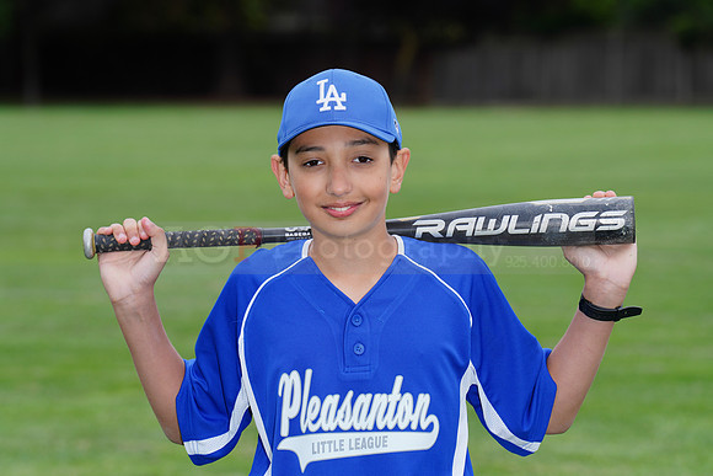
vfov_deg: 6.9
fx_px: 3962
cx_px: 356
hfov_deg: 10.3
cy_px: 238
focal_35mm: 200
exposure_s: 1/200
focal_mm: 200
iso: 200
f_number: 8
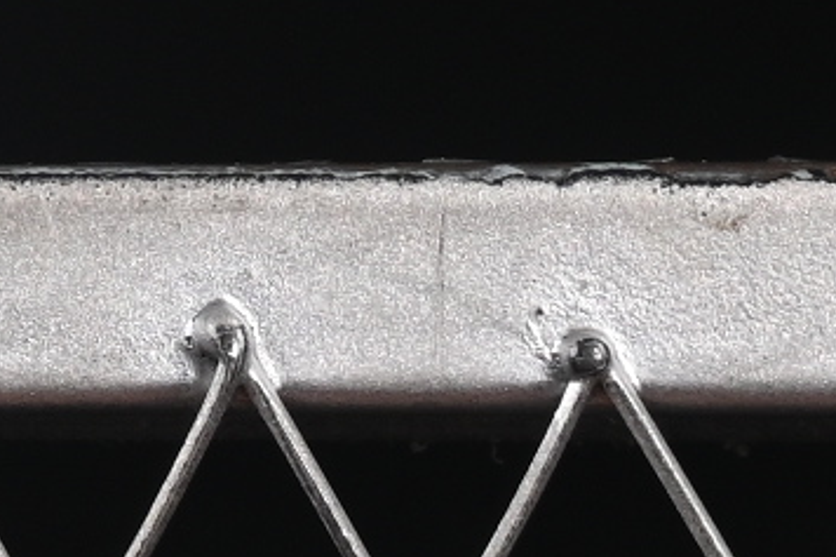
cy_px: -1196
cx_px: -1895
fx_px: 13624
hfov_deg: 3.4
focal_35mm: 587
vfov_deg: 2.3
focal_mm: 50
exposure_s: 1/80
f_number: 7.1
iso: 160
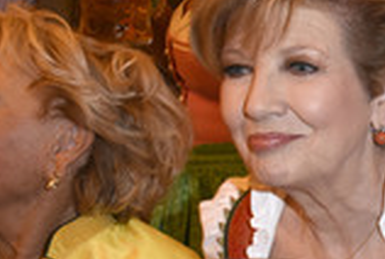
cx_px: 528
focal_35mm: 111
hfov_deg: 17.1
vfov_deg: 12.4
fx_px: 1189
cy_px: 198
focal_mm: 26
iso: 1600
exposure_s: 1/160
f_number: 6.3
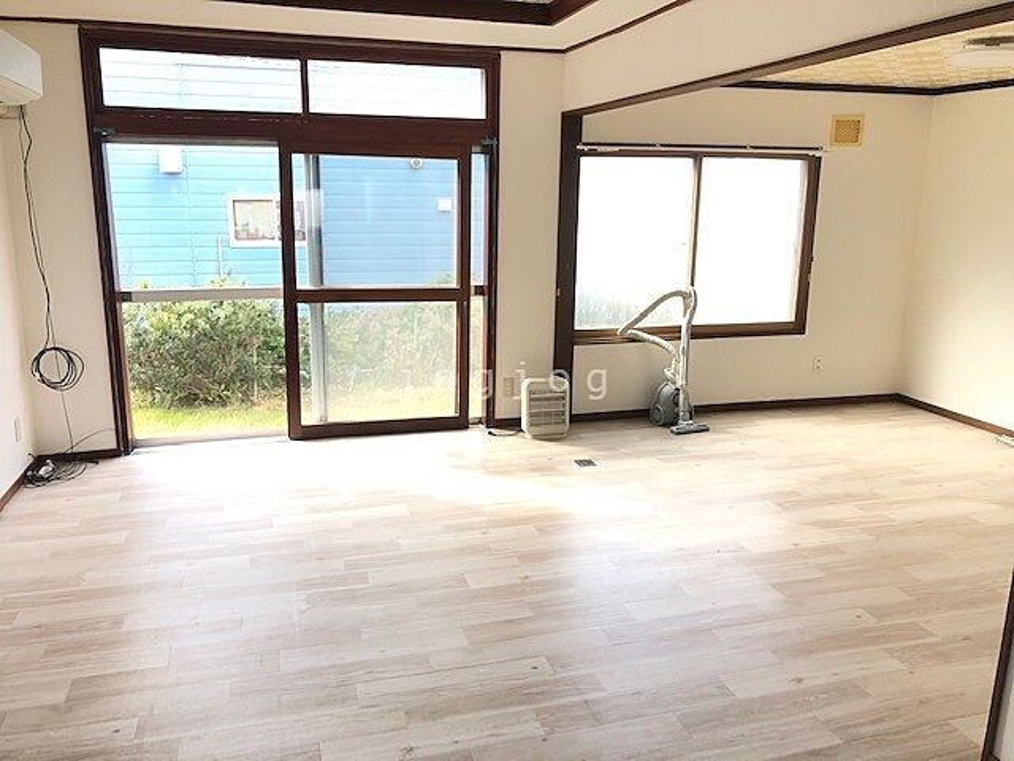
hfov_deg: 63.4
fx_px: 820
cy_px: 380
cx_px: 507
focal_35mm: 28
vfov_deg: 49.7
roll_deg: +0.3
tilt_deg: -12.3
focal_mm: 3.99
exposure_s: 1/120
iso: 40
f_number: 1.8
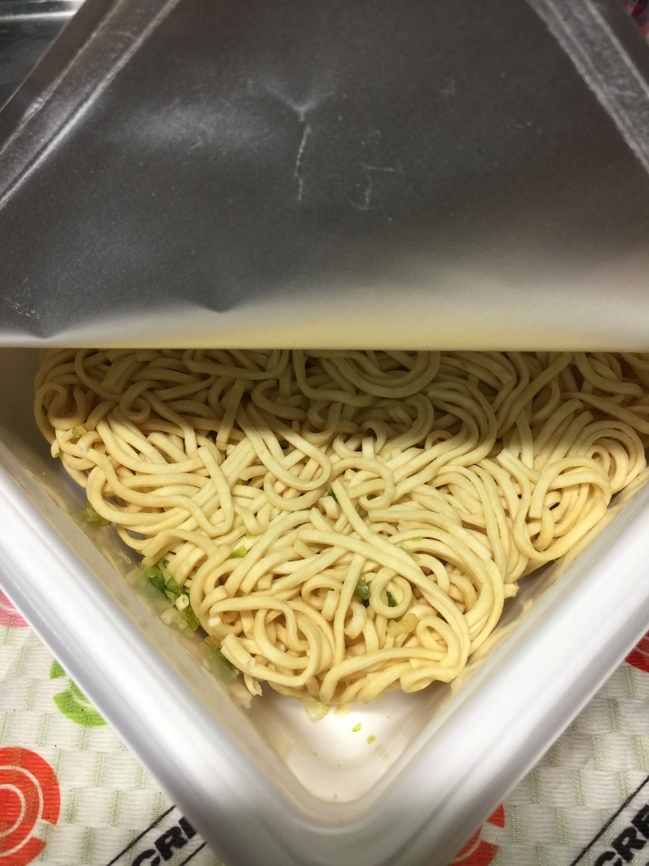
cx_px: 324
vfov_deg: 61.7
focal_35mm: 29
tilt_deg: -58.3
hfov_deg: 48.2
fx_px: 725
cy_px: 433
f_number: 2.2
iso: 50
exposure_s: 1/30
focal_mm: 4.15
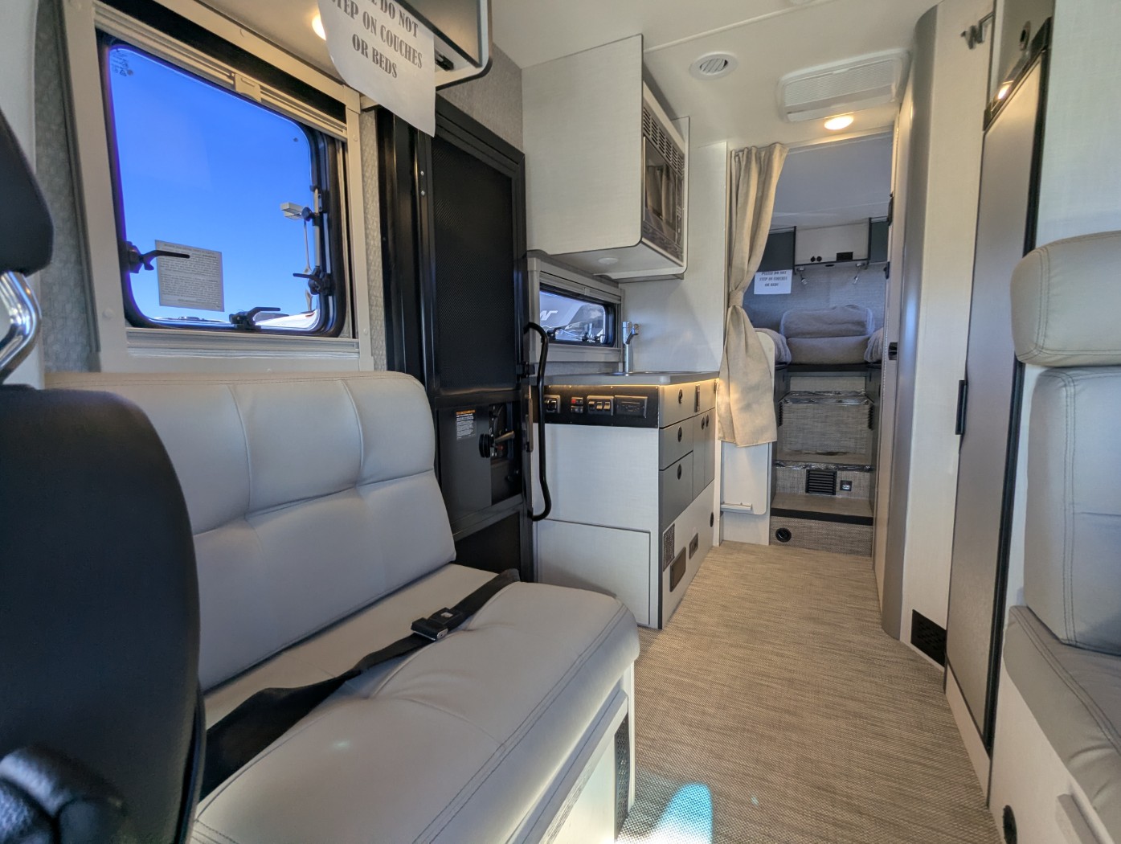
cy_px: 422
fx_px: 519
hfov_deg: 94.4
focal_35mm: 16
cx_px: 560
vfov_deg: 78.2
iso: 49
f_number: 2.2
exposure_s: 1/117
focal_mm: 2.35
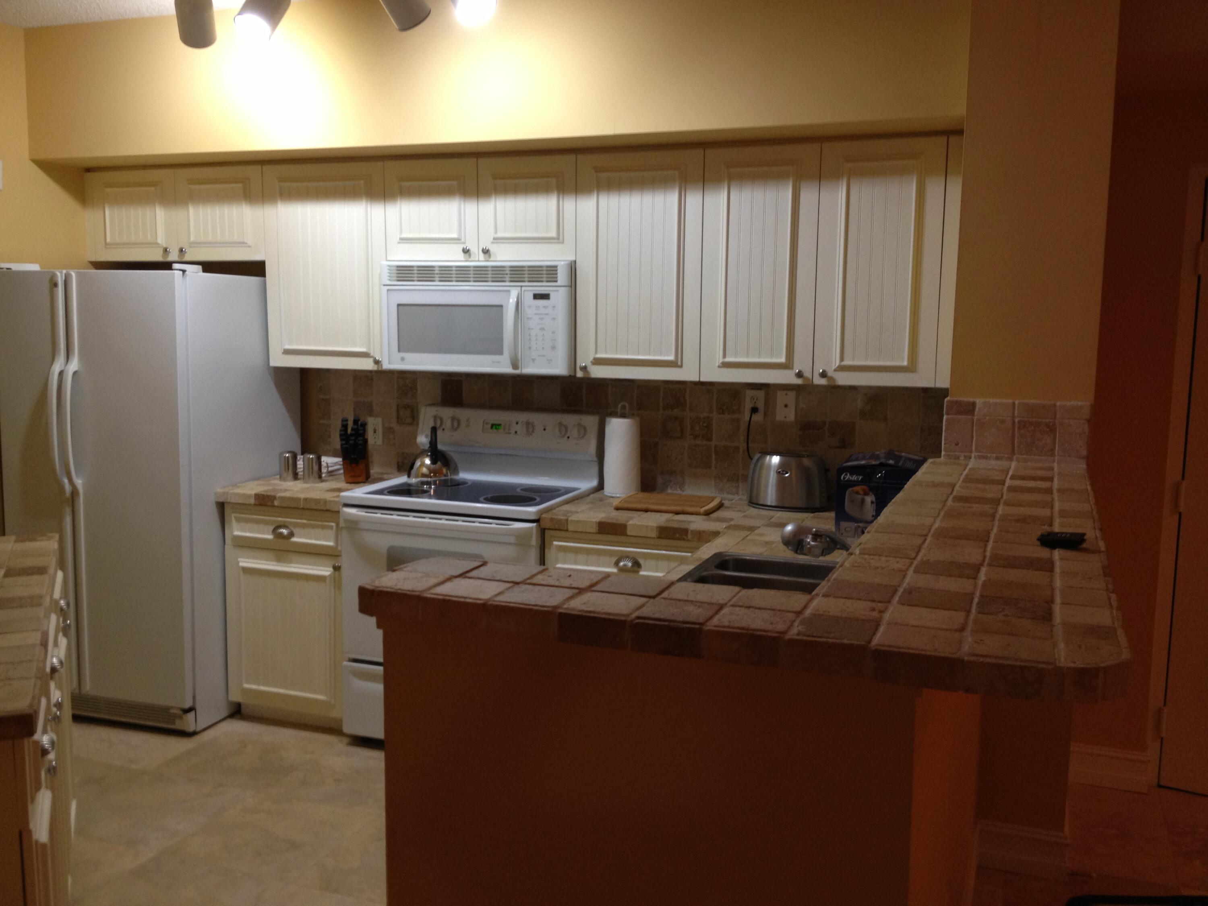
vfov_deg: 40.7
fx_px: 1221
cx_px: 604
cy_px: 453
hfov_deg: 52.6
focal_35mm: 35
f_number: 2.4
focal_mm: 4.28
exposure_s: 1/20
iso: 100
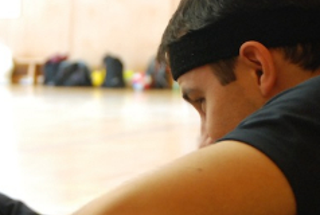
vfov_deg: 10.5
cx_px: 58
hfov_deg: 15.5
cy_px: 156
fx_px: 1167
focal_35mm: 131
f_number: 3.2
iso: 800
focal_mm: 26
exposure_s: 1/40
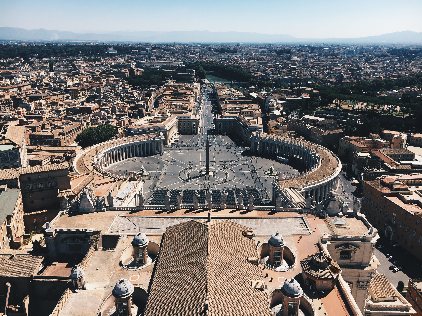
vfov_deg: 48.2
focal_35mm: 29
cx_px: 211
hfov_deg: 61.7
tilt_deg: -18.3
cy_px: 158
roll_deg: -0.5
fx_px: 354
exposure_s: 1/1972
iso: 25
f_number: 2.2
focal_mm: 4.15
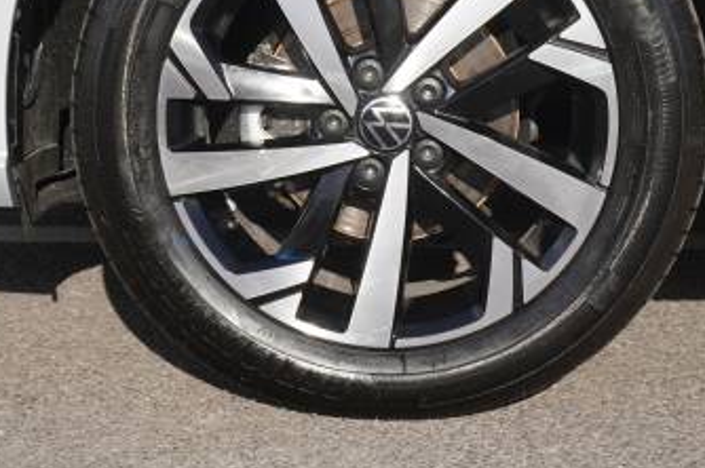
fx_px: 1858
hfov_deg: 21.5
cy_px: 154
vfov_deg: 14.4
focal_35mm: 95
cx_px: 308
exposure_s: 1/200
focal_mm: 33
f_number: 5.6
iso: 100
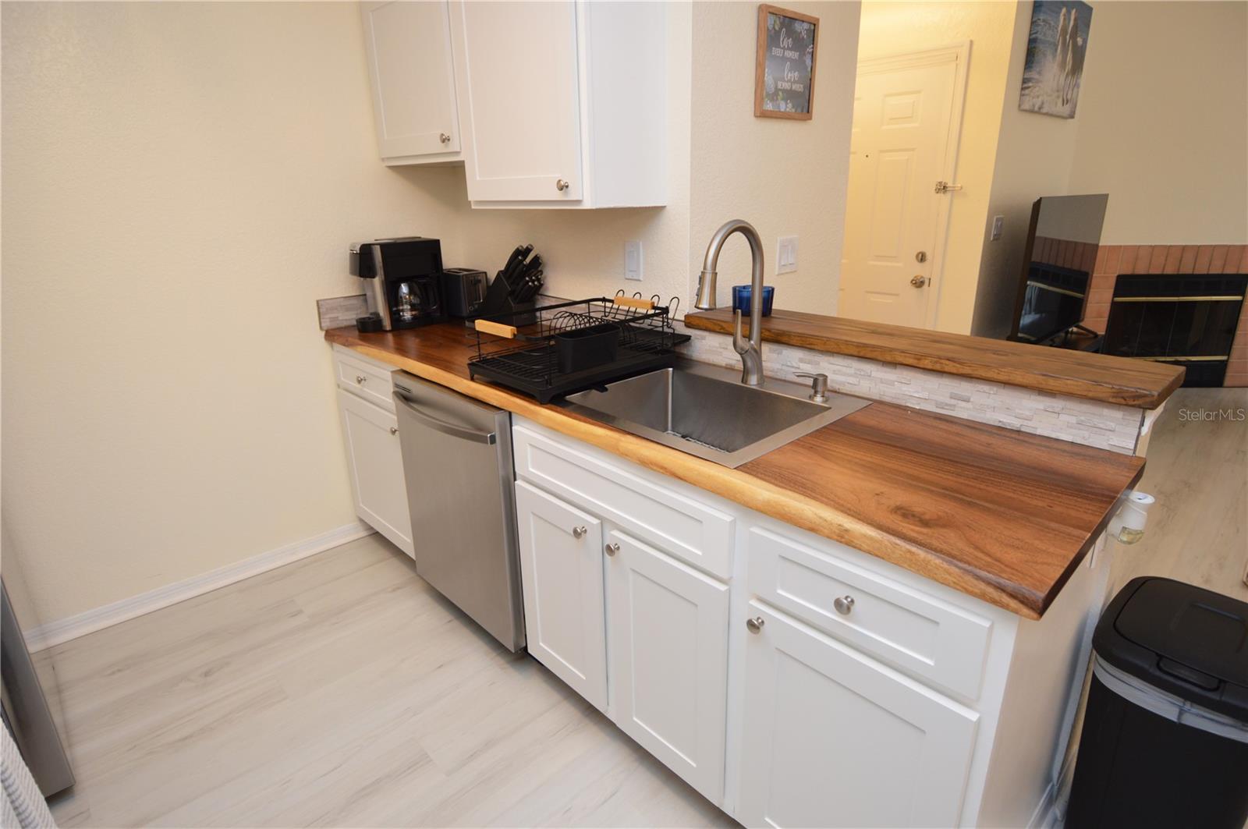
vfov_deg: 67.3
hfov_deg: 90.1
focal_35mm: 18
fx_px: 623
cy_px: 414
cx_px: 624
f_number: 4
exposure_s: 1/60
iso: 400
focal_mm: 12
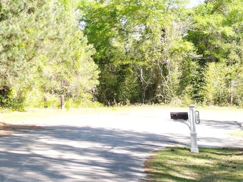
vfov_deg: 17.0
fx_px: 597
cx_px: -129
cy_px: -2
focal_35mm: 85
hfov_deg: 19.7
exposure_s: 1/500
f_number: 1.7
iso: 100
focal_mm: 6.72
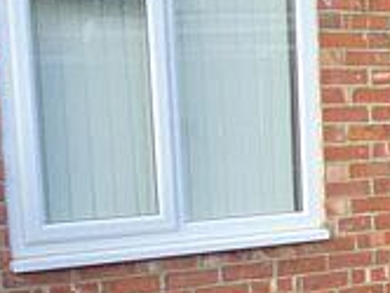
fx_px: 903
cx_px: 573
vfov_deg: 18.4
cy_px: 211
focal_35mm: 80
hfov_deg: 20.9
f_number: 2.2
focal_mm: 2.2
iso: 80
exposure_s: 1/719
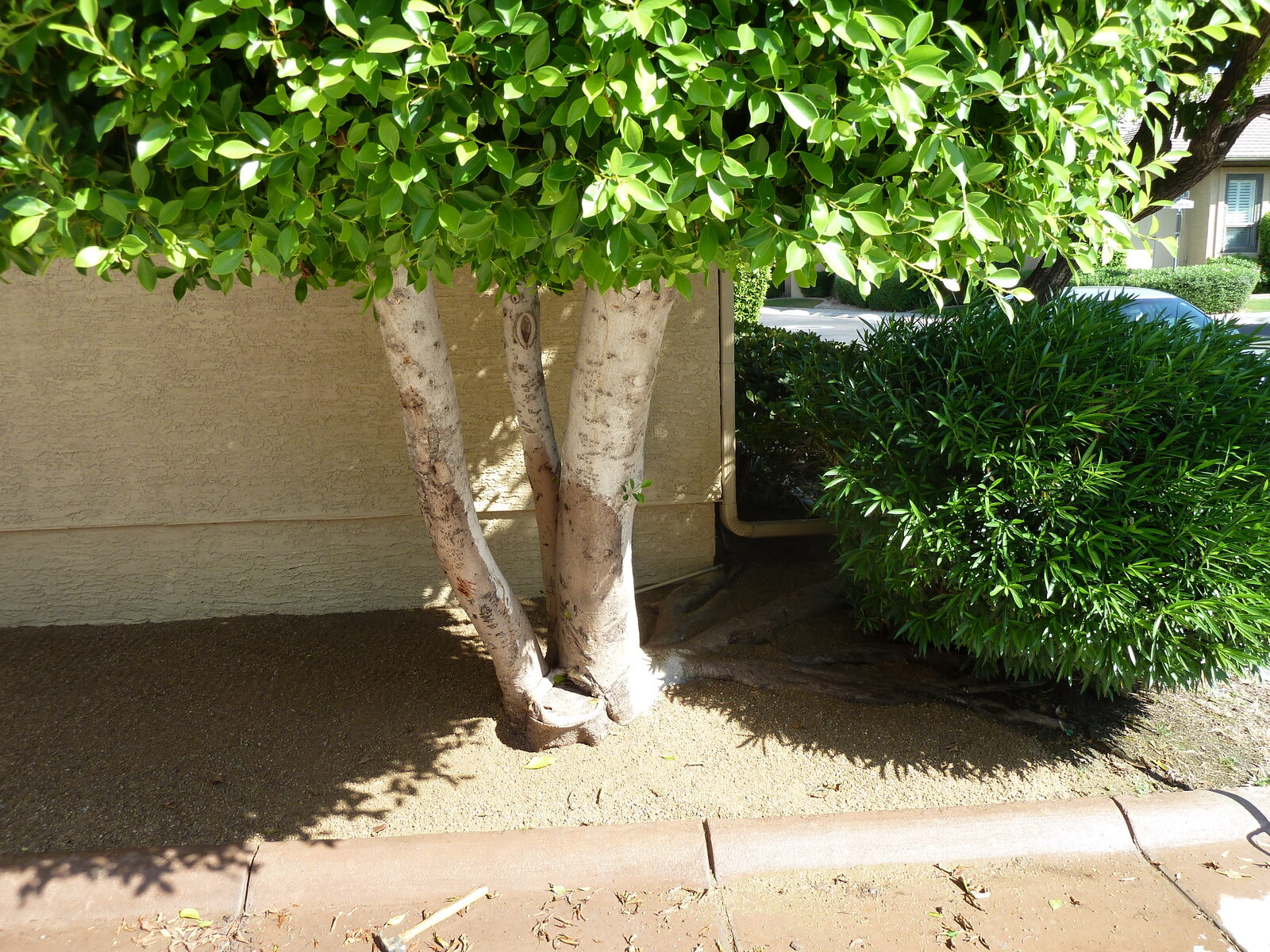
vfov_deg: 54.9
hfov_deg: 69.4
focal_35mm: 25
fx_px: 917
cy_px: 476
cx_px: 635
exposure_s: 1/125
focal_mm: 4.1
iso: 80
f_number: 4
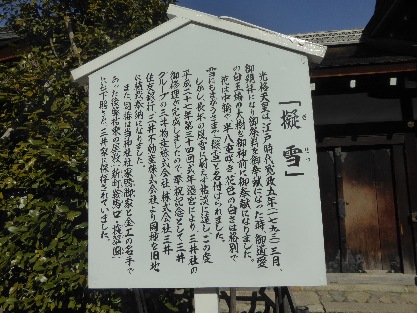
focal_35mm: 25
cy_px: 156
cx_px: 208
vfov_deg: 54.9
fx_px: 301
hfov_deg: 69.4
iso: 160
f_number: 5
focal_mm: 4.3
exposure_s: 1/2000
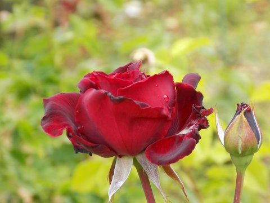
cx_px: 135
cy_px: 102
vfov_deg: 5.7
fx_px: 2020
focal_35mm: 259
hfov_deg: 7.6
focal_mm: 46
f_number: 5.7
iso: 80
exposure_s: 1/80
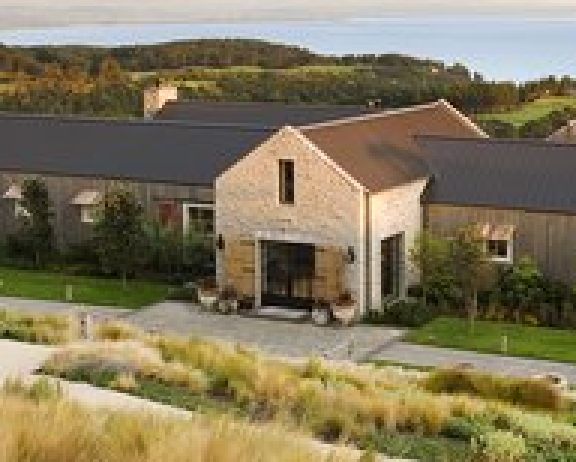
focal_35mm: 68
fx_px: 1160
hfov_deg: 27.2
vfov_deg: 22.3
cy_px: 100
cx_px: 477
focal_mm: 29
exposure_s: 1/6
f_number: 11
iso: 250
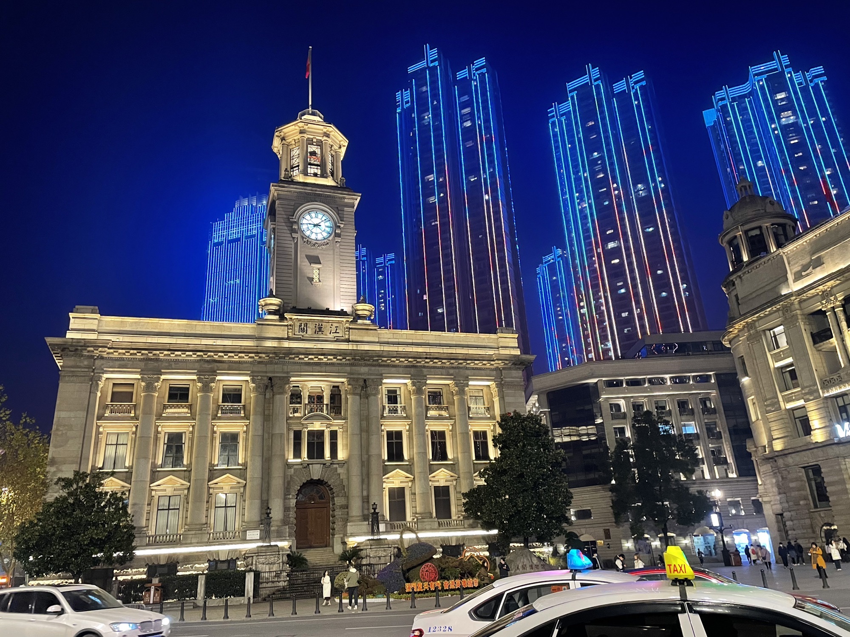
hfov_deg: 67.3
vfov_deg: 53.1
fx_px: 638
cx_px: 425
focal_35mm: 26
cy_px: 318
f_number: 1.6
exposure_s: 1/33
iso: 400
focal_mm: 4.2
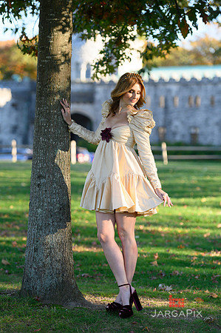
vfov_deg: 17.7
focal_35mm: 116
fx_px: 1071
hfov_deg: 11.8
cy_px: 166
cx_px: 110
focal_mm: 116
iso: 1600
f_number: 3.2
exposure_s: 1/4000
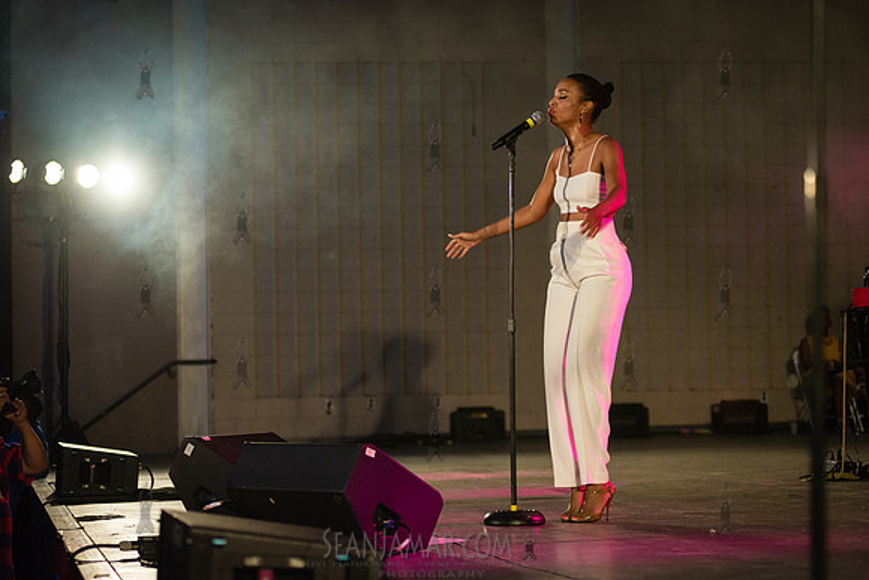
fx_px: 1931
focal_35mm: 80
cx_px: 434
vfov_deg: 17.1
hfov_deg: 25.4
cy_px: 290
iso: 3200
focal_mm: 80
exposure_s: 1/640
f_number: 2.8
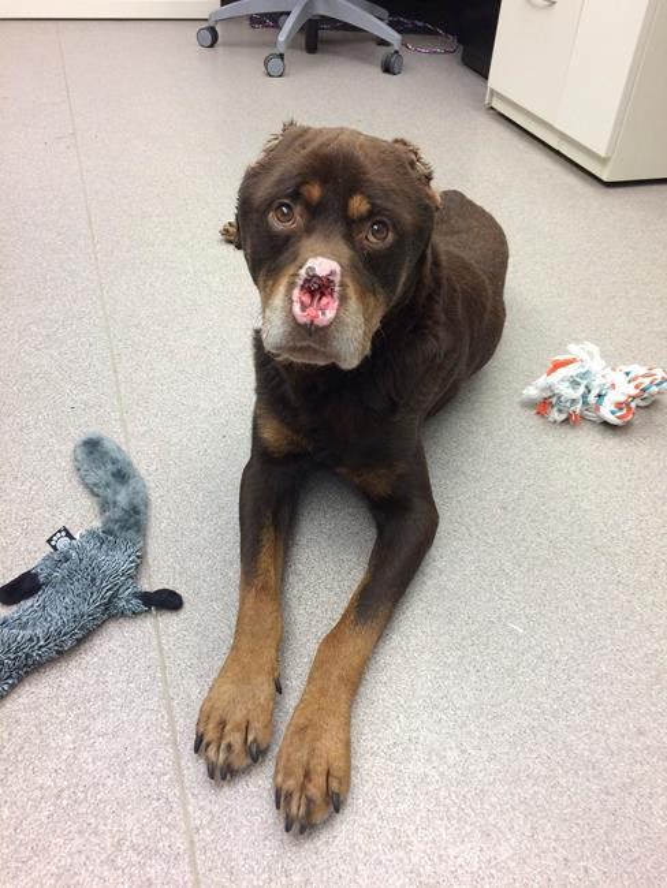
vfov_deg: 61.6
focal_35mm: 29
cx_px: 334
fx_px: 745
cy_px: 444
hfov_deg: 48.3
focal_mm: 4.15
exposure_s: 1/30
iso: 100
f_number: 2.2
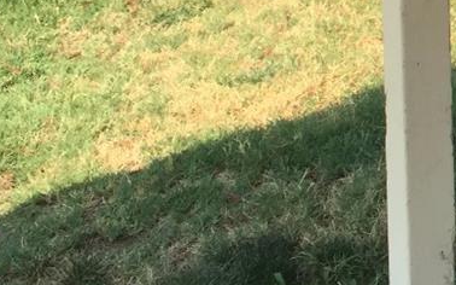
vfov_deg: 9.9
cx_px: 815
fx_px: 1516
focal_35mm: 122
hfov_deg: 14.9
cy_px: -302
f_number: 2.2
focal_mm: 4.15
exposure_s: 1/989
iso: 32
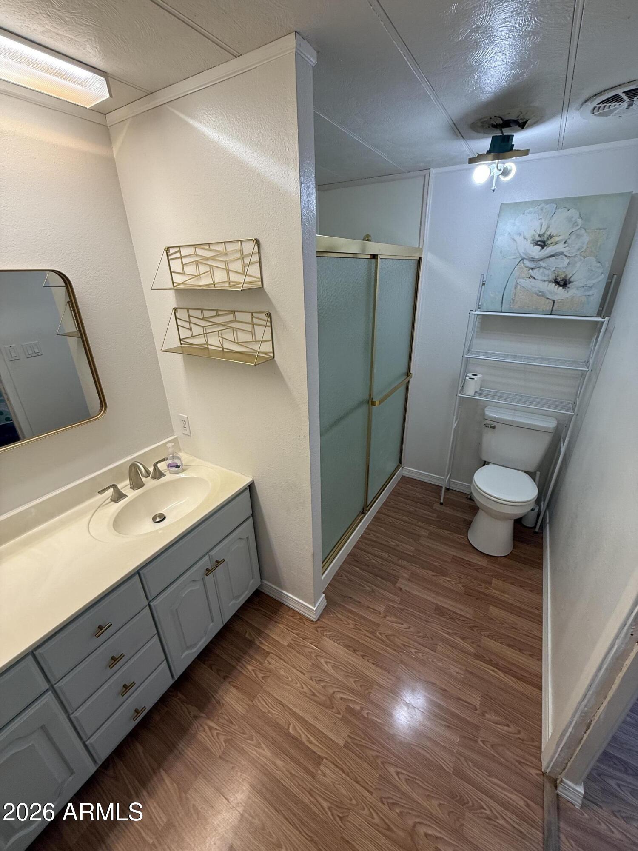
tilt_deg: -24.6
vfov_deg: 102.1
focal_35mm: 14
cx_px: 319
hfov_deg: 85.7
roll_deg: +1.3
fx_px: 344
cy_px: 426
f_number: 2.2
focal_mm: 2.22
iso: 100
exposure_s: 1/120
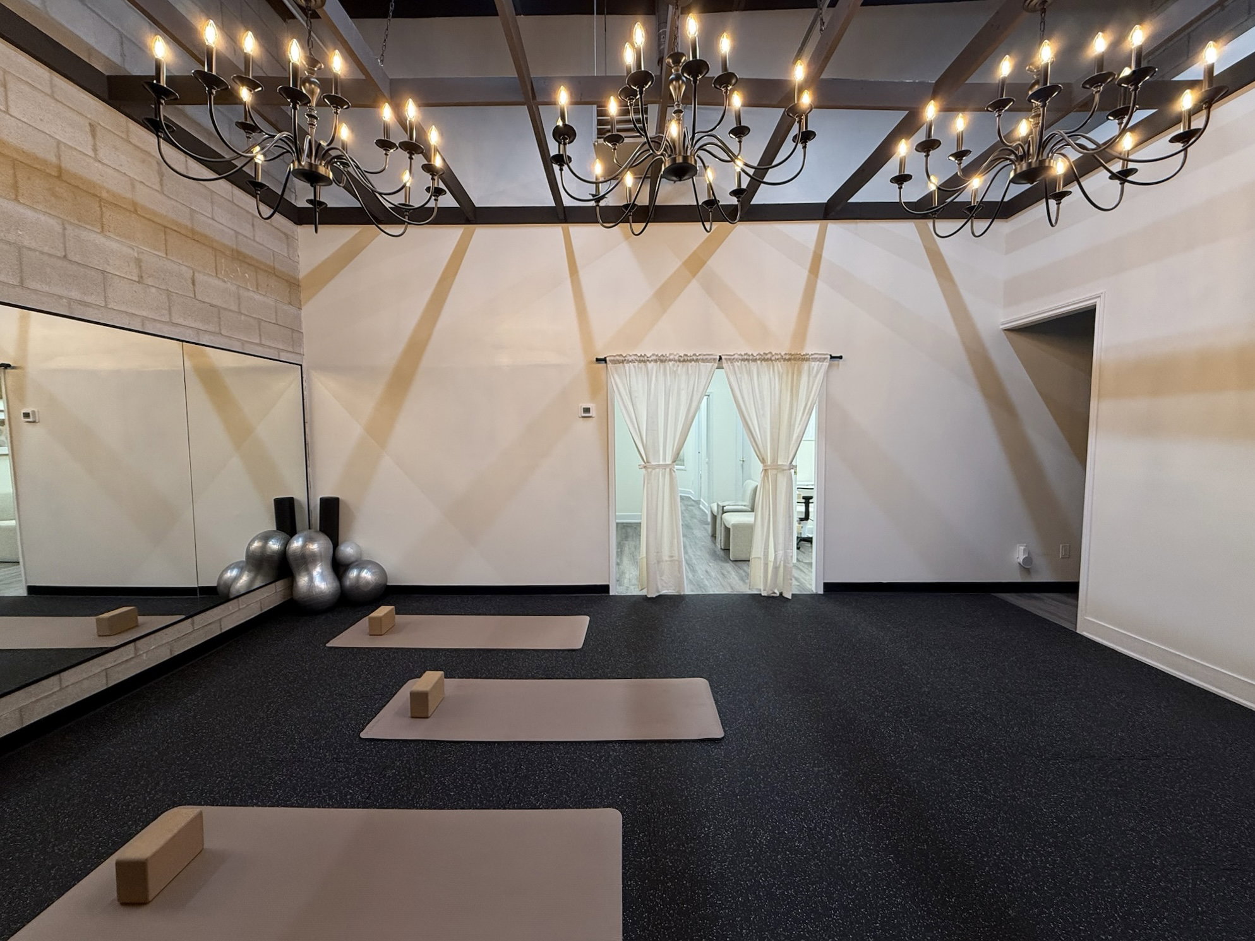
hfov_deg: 102.1
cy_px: 470
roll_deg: +0.4
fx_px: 508
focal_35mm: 14
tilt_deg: -3.8
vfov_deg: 85.7
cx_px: 628
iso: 160
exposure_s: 1/120
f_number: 2.2
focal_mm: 2.22
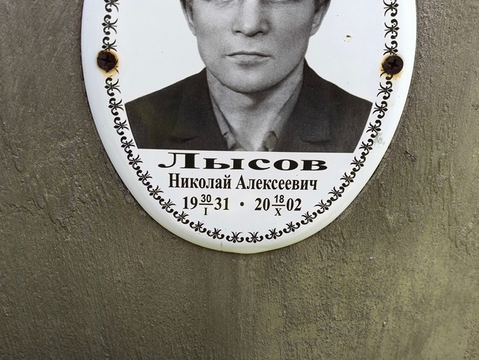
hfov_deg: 38.2
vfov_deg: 29.1
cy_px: 180
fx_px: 692
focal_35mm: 50
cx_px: 240
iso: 50
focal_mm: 4.71
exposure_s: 1/218
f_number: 1.7
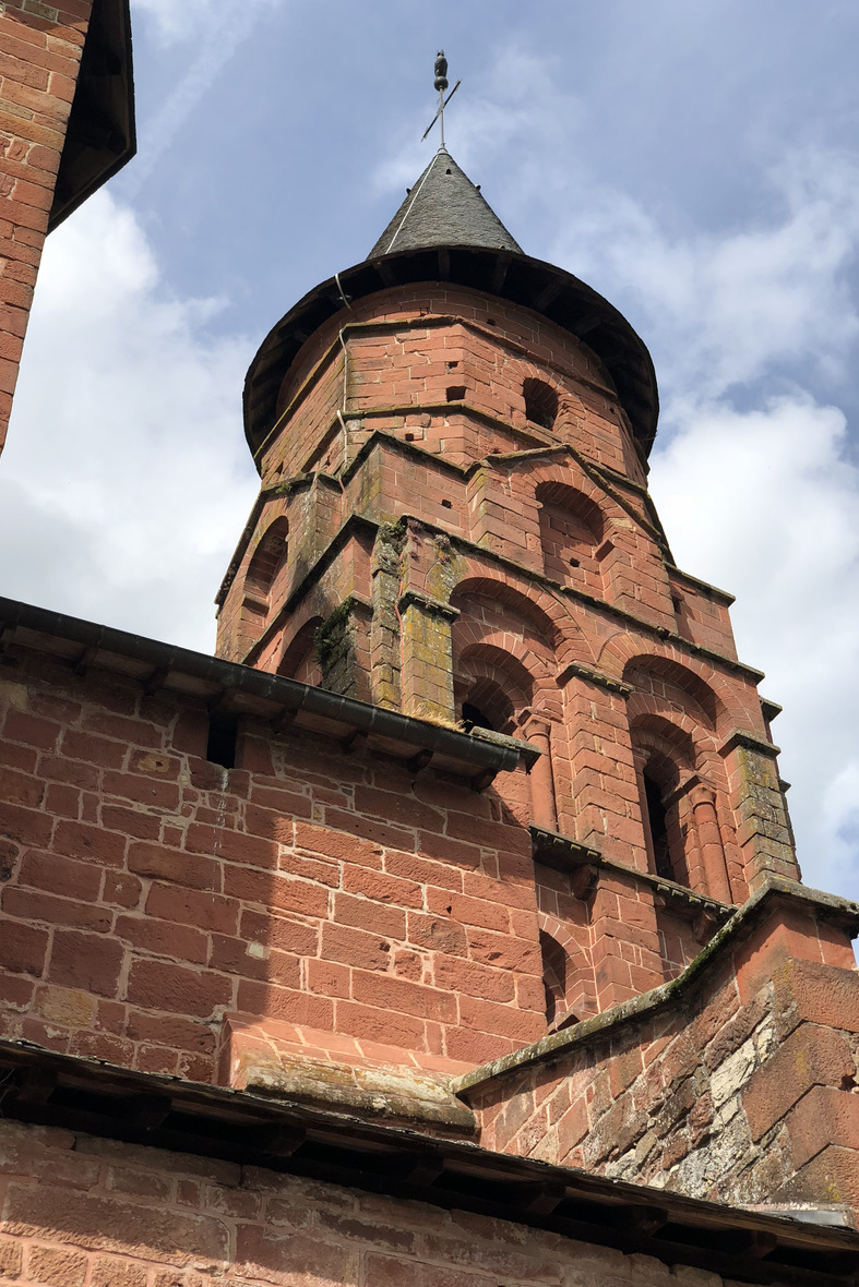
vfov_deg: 36.2
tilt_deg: +45.3
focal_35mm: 55
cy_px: 651
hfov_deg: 24.6
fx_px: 1968
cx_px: 482
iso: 16
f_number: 2.4
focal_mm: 6
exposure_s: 1/1116
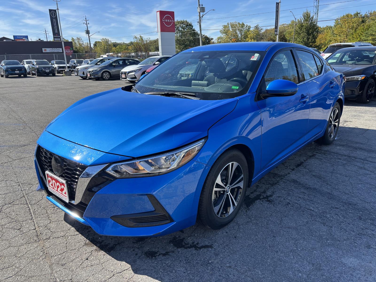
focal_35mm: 26
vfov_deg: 53.1
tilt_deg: -16.2
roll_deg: +2.6
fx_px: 282
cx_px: 188
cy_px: 141
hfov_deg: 67.3
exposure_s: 1/1328
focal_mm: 5.96
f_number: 1.6
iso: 50
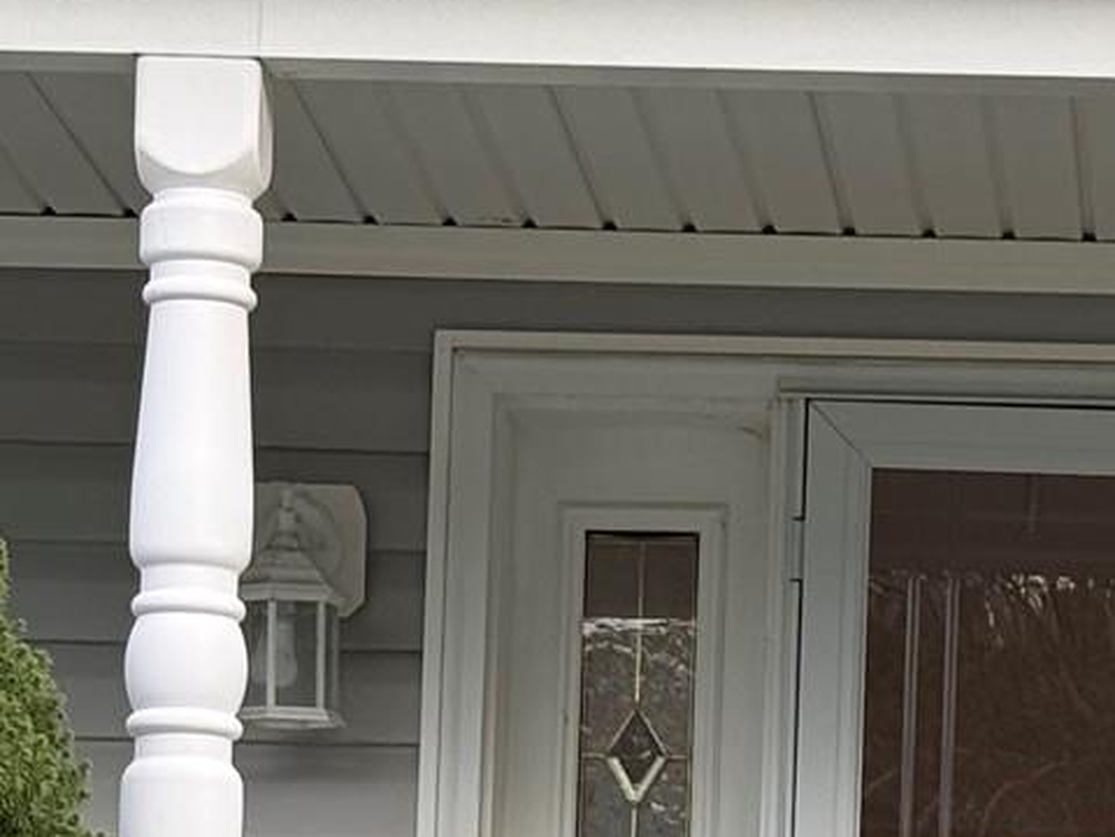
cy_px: 970
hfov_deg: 9.6
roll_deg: -1.7
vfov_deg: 7.2
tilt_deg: +5.9
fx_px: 6603
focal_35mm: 205
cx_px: 1152
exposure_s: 1/469
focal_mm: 6.76
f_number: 1.78
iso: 80
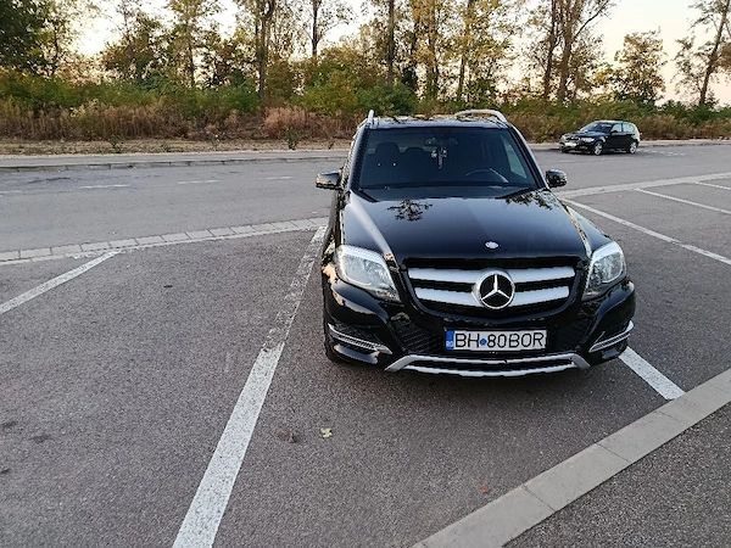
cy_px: 274
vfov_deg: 56.8
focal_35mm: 24
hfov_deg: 71.6
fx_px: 507
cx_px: 366
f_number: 1.7
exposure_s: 1/100
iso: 549
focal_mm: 5.24
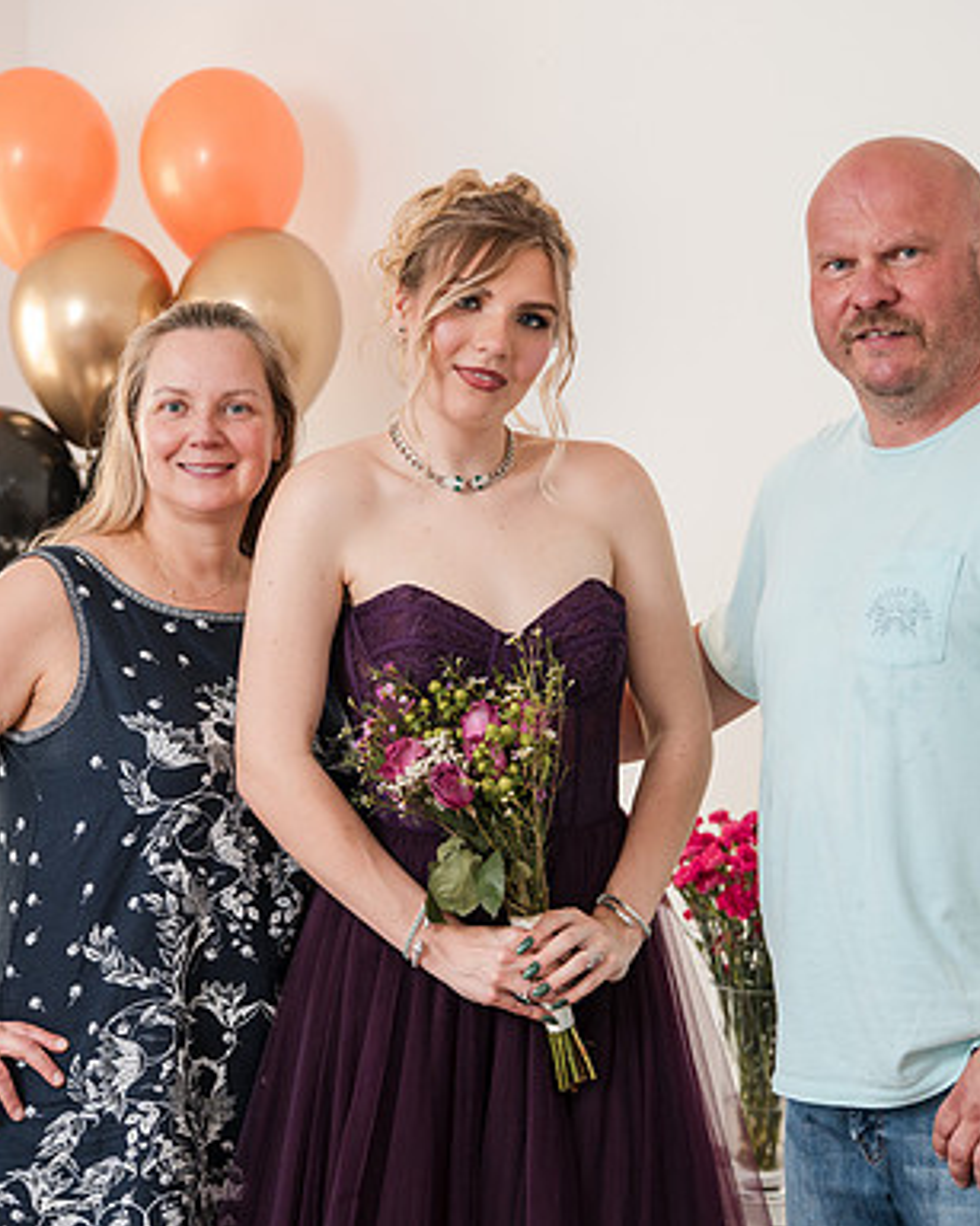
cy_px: 611
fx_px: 2829
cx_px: 514
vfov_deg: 24.4
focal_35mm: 78
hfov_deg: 19.7
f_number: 3.2
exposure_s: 1/250
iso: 1000
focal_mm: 55
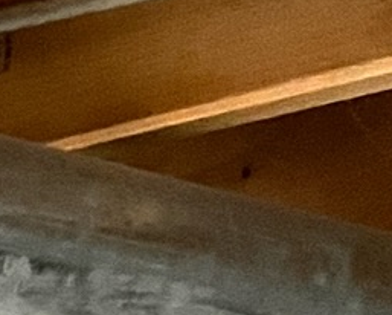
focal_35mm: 202
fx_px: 2345
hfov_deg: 8.5
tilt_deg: -3.0
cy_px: 1340
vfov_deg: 6.1
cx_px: -644
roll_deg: +0.5
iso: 500
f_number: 1.5
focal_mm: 5.7
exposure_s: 1/40
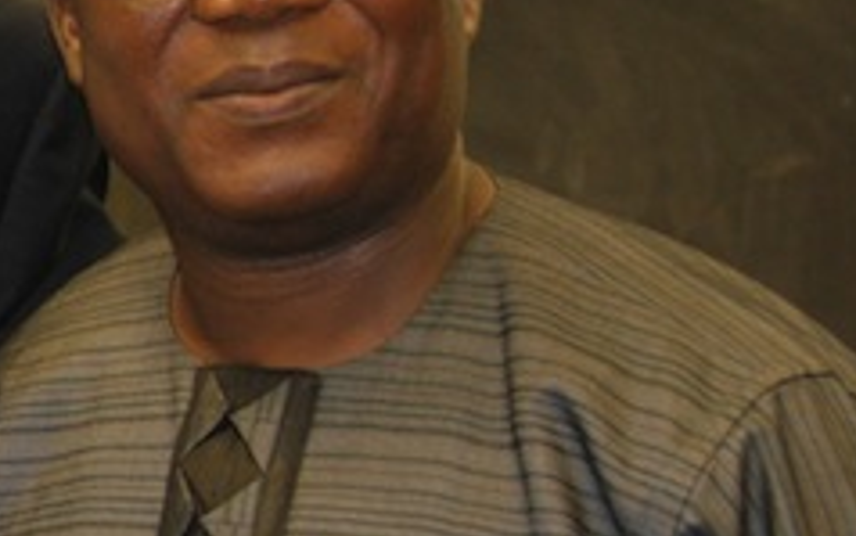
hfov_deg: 10.9
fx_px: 4318
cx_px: -478
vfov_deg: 7.1
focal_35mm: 185
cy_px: 122
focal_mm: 36
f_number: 4.5
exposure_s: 1/60
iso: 200
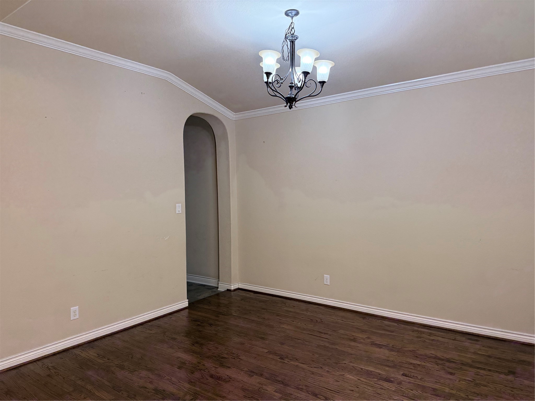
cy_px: 200
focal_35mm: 24
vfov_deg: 56.8
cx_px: 268
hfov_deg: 71.6
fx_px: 371
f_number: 1.78
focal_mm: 6.76
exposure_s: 1/120
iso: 320
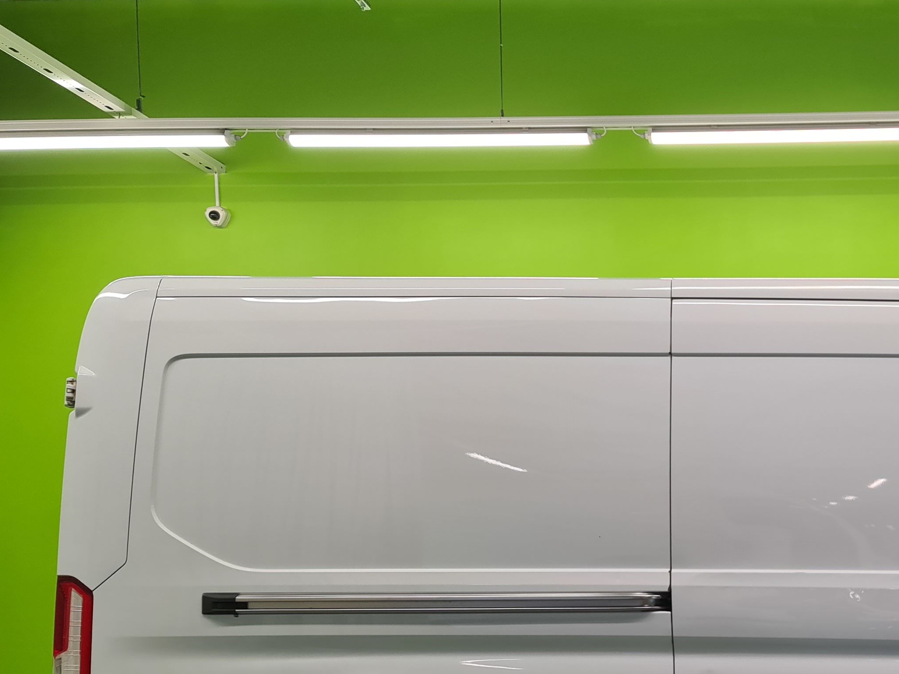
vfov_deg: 29.1
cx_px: 869
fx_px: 1273
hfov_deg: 35.7
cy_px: 520
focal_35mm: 49
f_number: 1.8
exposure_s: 1/100
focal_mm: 7
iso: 64
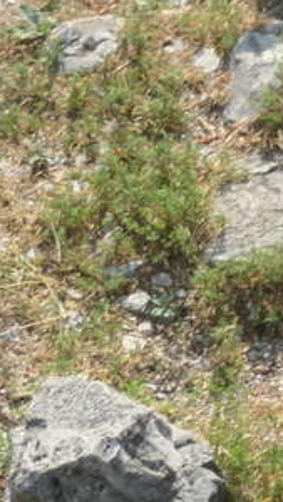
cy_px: -512
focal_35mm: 737
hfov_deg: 1.7
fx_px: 9821
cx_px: -59
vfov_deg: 2.9
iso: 125
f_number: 8
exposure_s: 1/160
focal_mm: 40.3
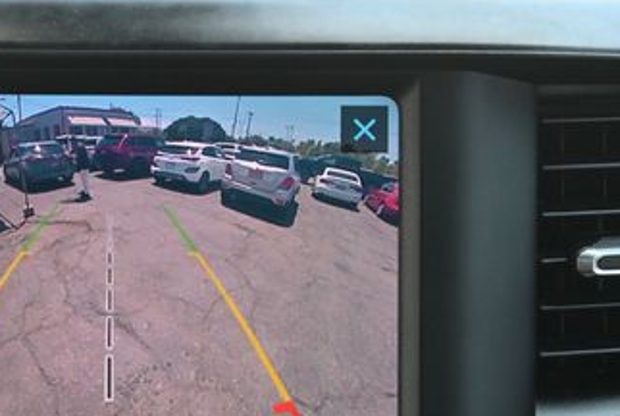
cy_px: 377
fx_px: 2571
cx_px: 102
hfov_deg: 13.7
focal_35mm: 149
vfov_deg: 9.2
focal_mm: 50
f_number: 6.3
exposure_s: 1/125
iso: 1250
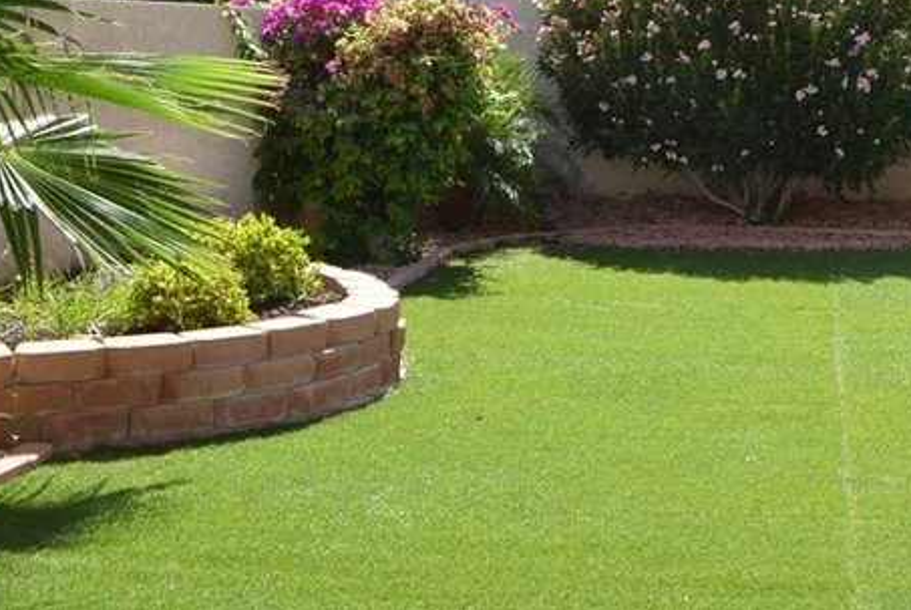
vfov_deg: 21.1
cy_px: -74
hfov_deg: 32.4
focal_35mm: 61
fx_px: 1545
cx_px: 648
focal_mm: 18
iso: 100
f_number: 10
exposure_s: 1/200
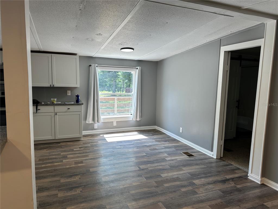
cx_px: 139
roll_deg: -1.5
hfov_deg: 71.6
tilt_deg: -6.7
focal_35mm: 24
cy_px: 104
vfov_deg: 56.8
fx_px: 193
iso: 64
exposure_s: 1/127
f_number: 1.78
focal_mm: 6.86
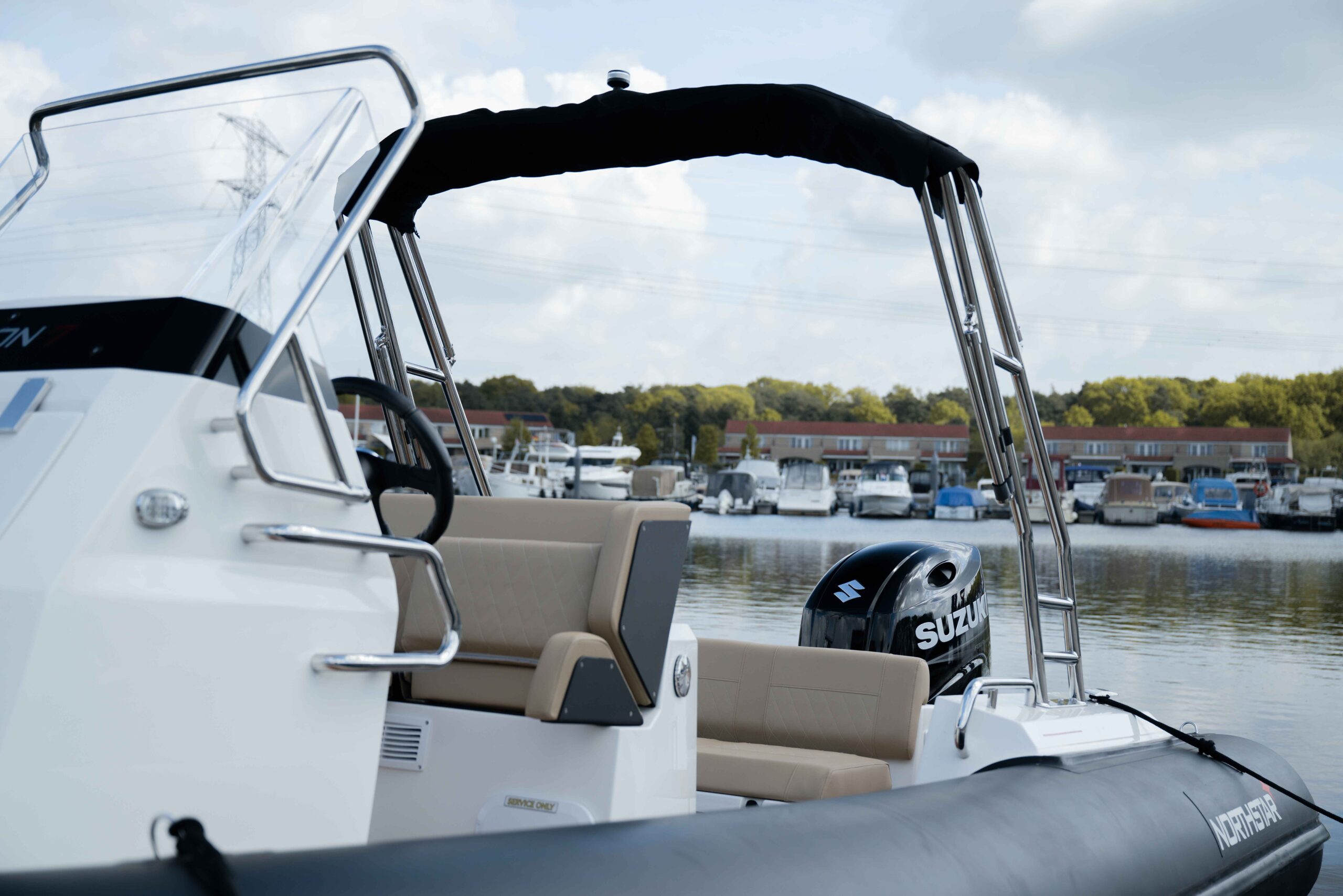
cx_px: 672
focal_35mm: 43
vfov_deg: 31.2
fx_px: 1604
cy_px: 448
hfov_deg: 45.4
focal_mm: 43
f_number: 3.5
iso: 100
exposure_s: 1/400
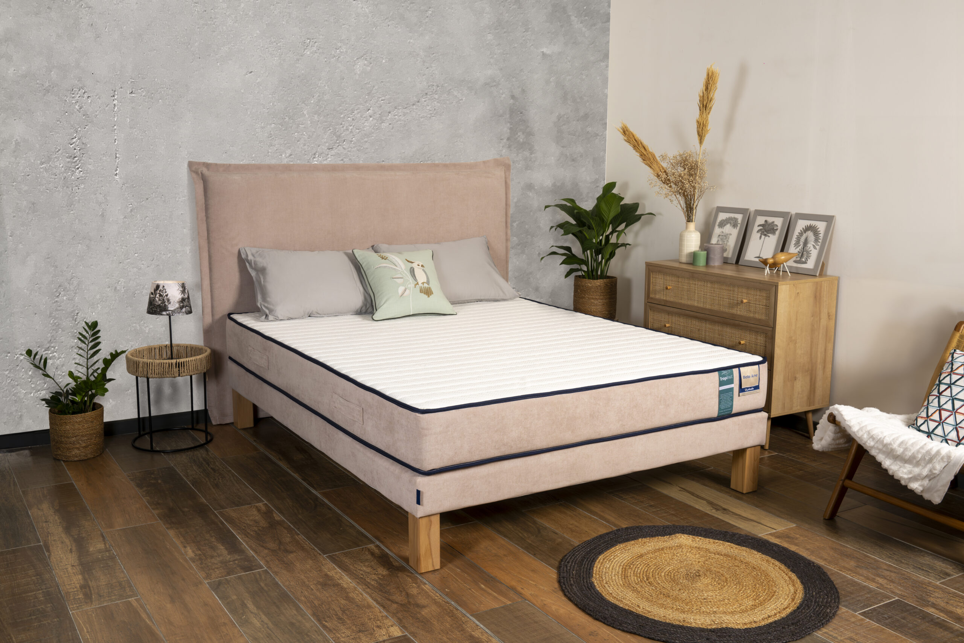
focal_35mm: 35
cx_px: 482
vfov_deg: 37.9
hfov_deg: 54.4
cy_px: 322
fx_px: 937
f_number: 8
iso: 320
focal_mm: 35
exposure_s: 1/60
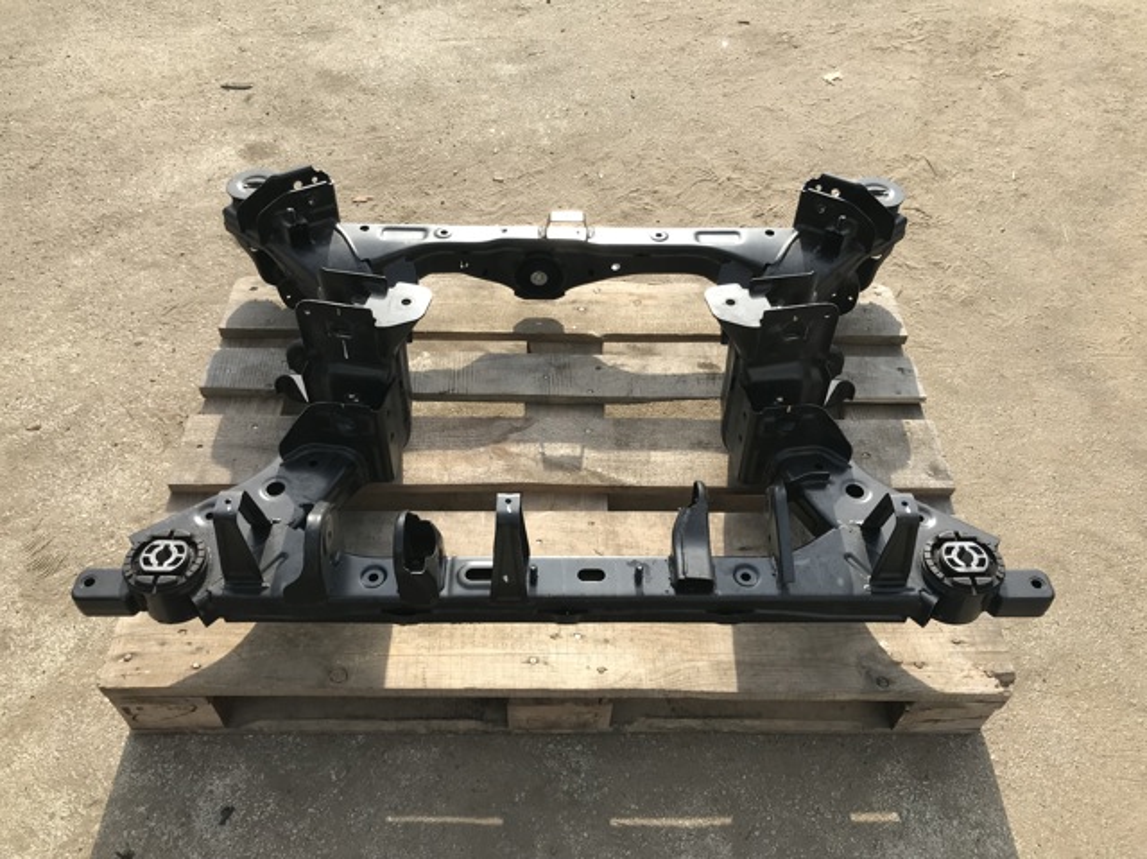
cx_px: 574
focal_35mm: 28
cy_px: 430
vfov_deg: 49.7
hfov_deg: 63.5
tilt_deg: -52.7
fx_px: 927
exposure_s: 1/791
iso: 20
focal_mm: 3.99
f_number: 1.8
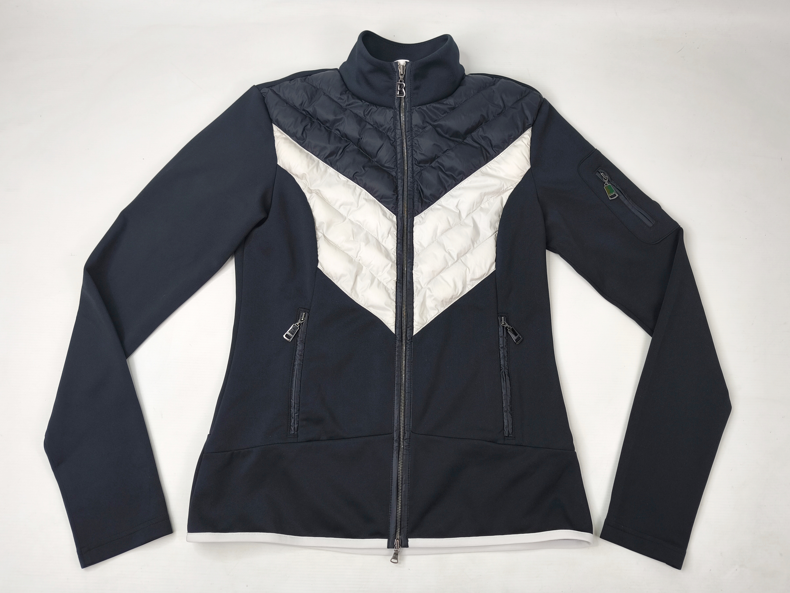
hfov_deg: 71.6
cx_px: 395
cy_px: 296
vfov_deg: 56.8
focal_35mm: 24
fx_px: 548
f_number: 1.9
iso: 50
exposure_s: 1/100
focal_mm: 6.92
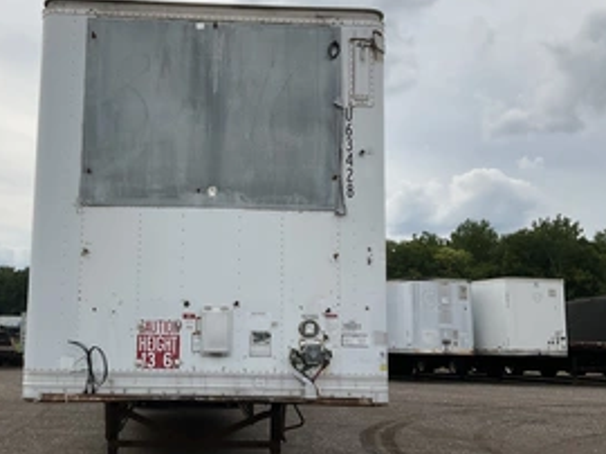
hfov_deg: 43.5
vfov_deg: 33.5
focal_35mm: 43
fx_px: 752
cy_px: 236
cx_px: 222
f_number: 1.8
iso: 25
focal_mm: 3
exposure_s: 1/3125
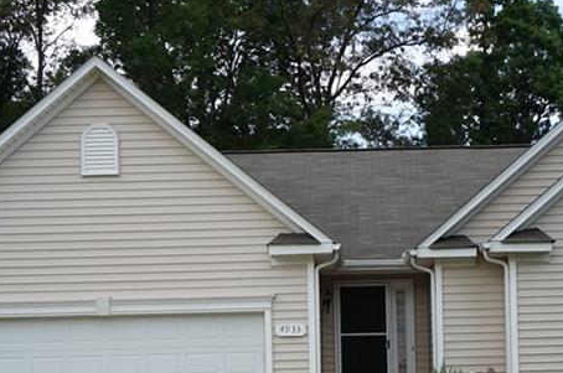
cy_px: 318
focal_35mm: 88
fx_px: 1374
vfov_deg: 15.3
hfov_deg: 23.0
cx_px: 391
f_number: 11
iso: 100
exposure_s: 1/80
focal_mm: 26
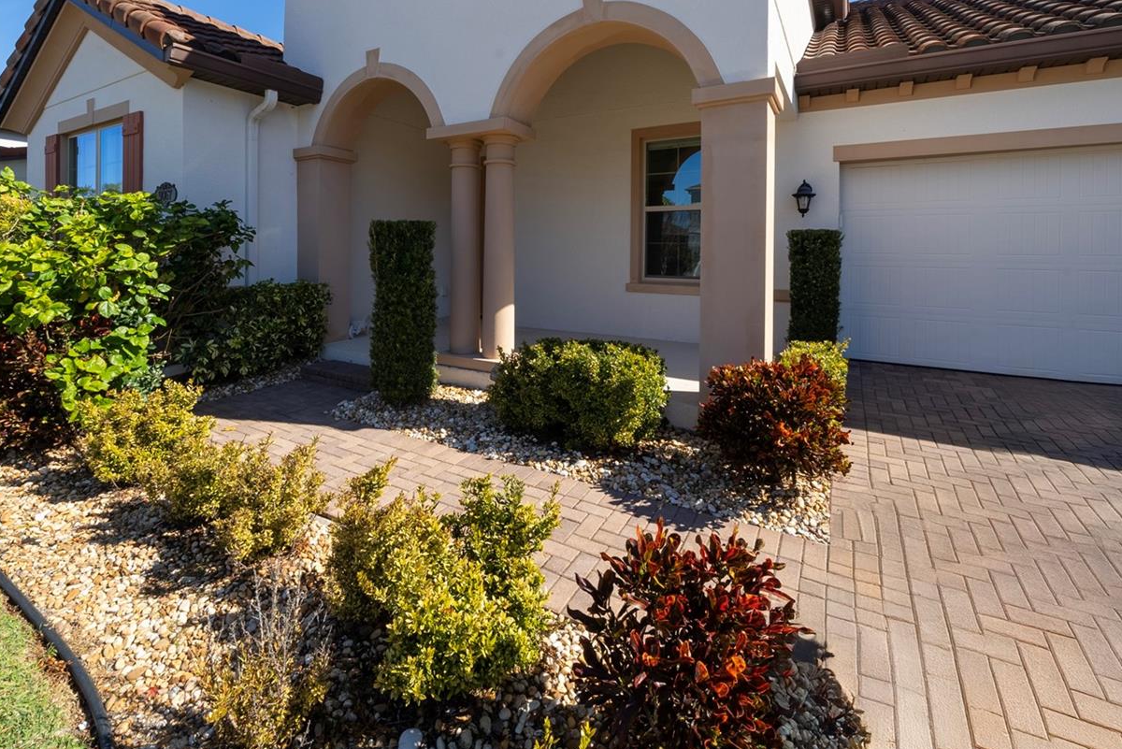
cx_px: 540
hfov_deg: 96.7
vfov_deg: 71.9
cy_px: 259
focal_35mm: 16
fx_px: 499
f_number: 14
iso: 200
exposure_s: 1/80
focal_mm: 12
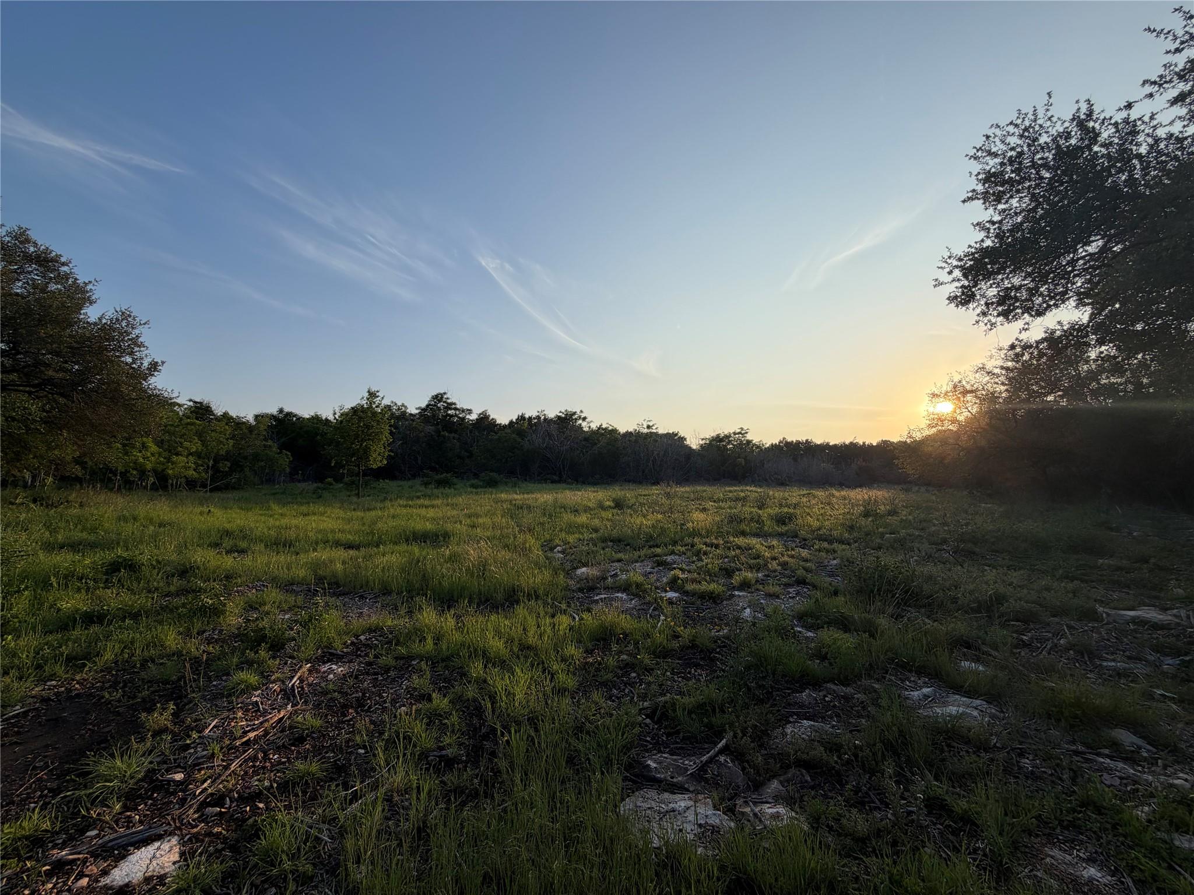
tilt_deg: +4.9
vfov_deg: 85.7
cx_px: 597
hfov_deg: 102.1
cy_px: 448
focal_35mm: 14
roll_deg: +0.3
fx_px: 483
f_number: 2.2
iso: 25
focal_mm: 2.22
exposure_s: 1/770
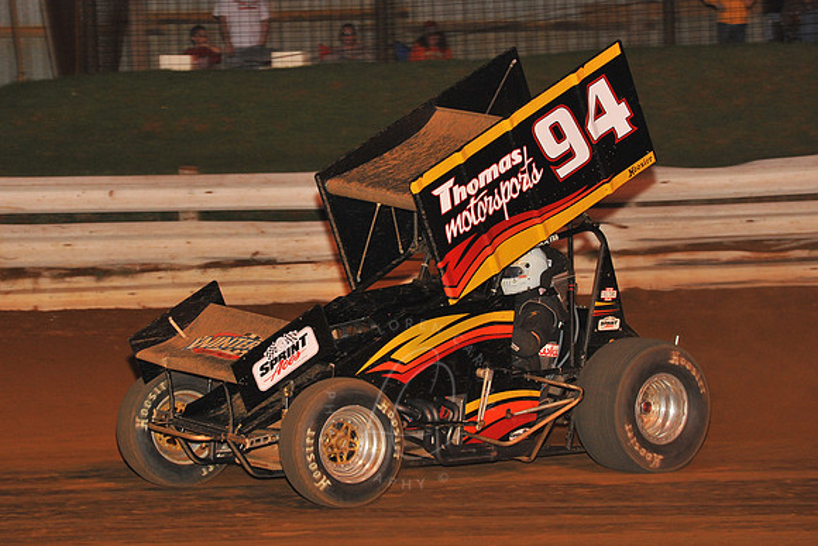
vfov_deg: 10.2
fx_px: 3068
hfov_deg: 15.2
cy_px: 273
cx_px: 409
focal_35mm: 135
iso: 1250
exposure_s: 1/320
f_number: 6.3
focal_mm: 135
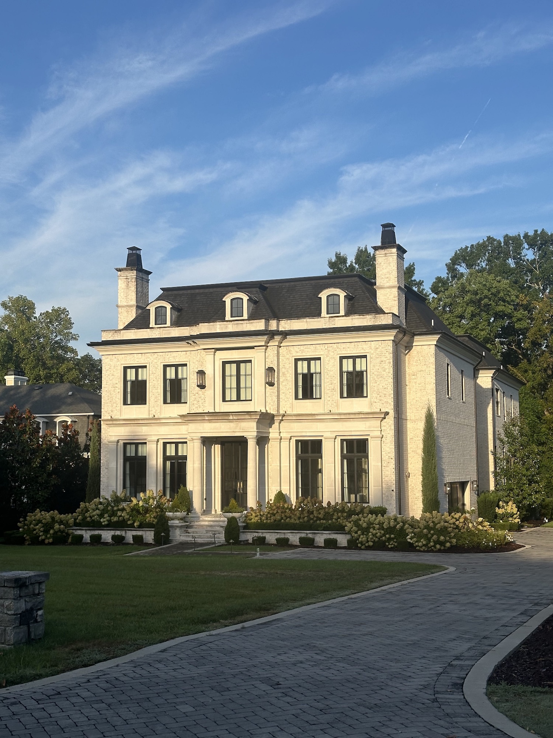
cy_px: 369
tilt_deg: +5.6
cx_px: 276
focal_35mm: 48
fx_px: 1022
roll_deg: +0.8
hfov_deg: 30.3
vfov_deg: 39.7
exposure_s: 1/2809
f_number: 1.78
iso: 64
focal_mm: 6.86
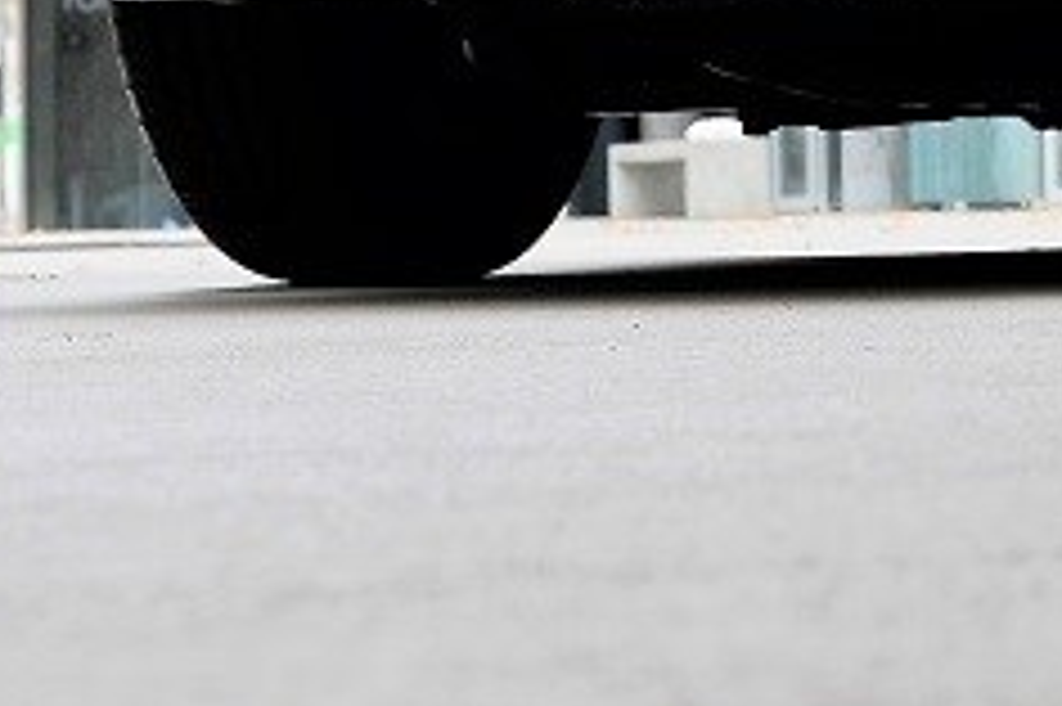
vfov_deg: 9.5
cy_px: -245
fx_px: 4186
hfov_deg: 14.3
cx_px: 940
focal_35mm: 142
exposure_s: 1/50
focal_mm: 35
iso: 640
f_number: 6.3
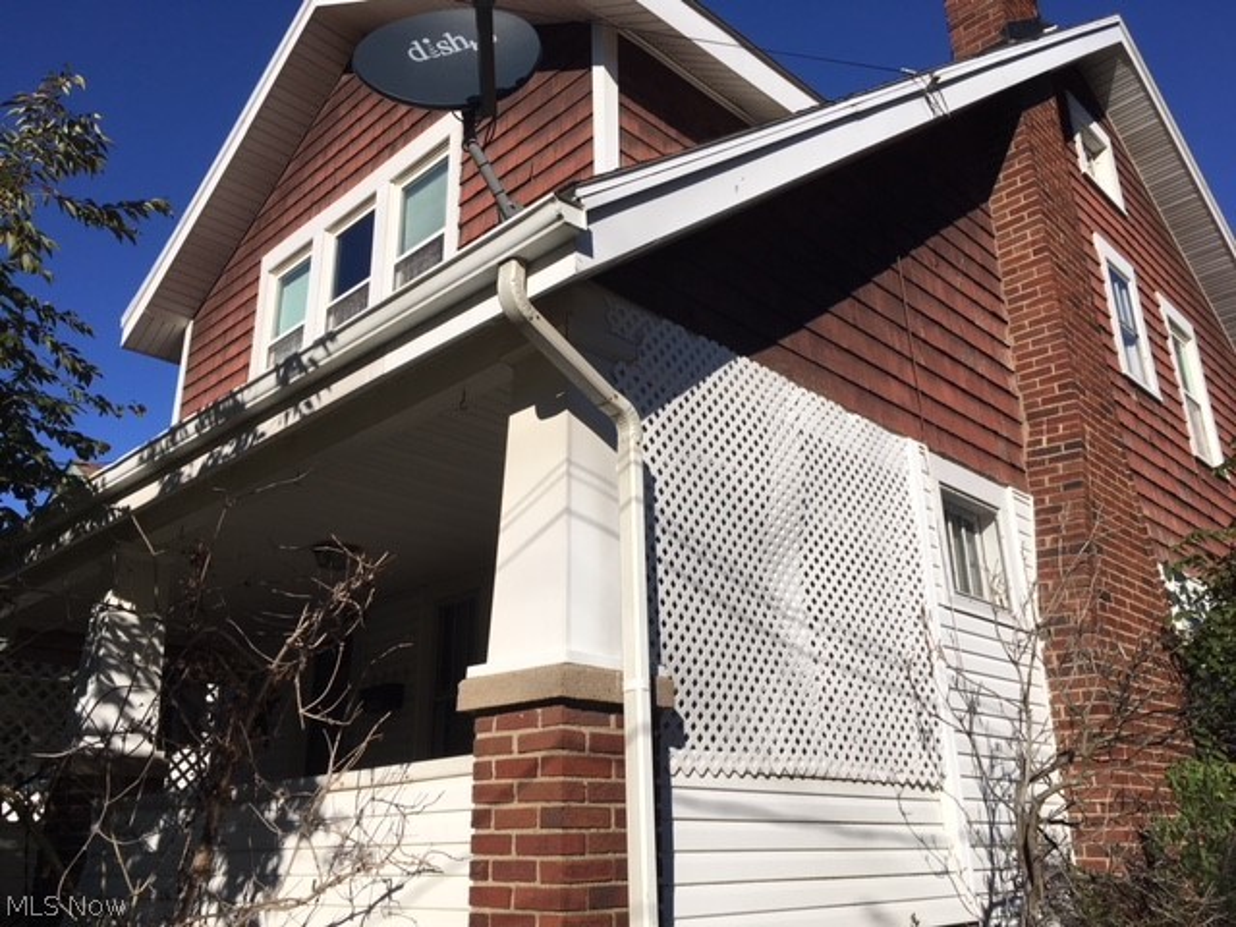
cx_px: 618
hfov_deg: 61.7
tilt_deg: +21.5
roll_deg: +1.8
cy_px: 464
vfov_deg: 48.2
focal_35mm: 29
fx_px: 1035
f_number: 2.2
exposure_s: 1/2959
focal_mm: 4.15
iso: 25
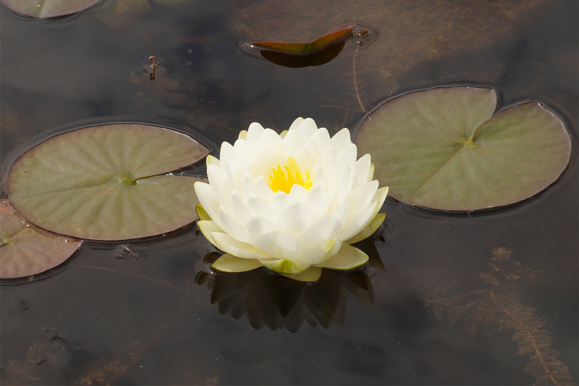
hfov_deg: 13.7
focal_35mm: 150
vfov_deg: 9.1
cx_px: 290
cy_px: 193
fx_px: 2412
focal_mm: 100
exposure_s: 1/160
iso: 250
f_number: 14
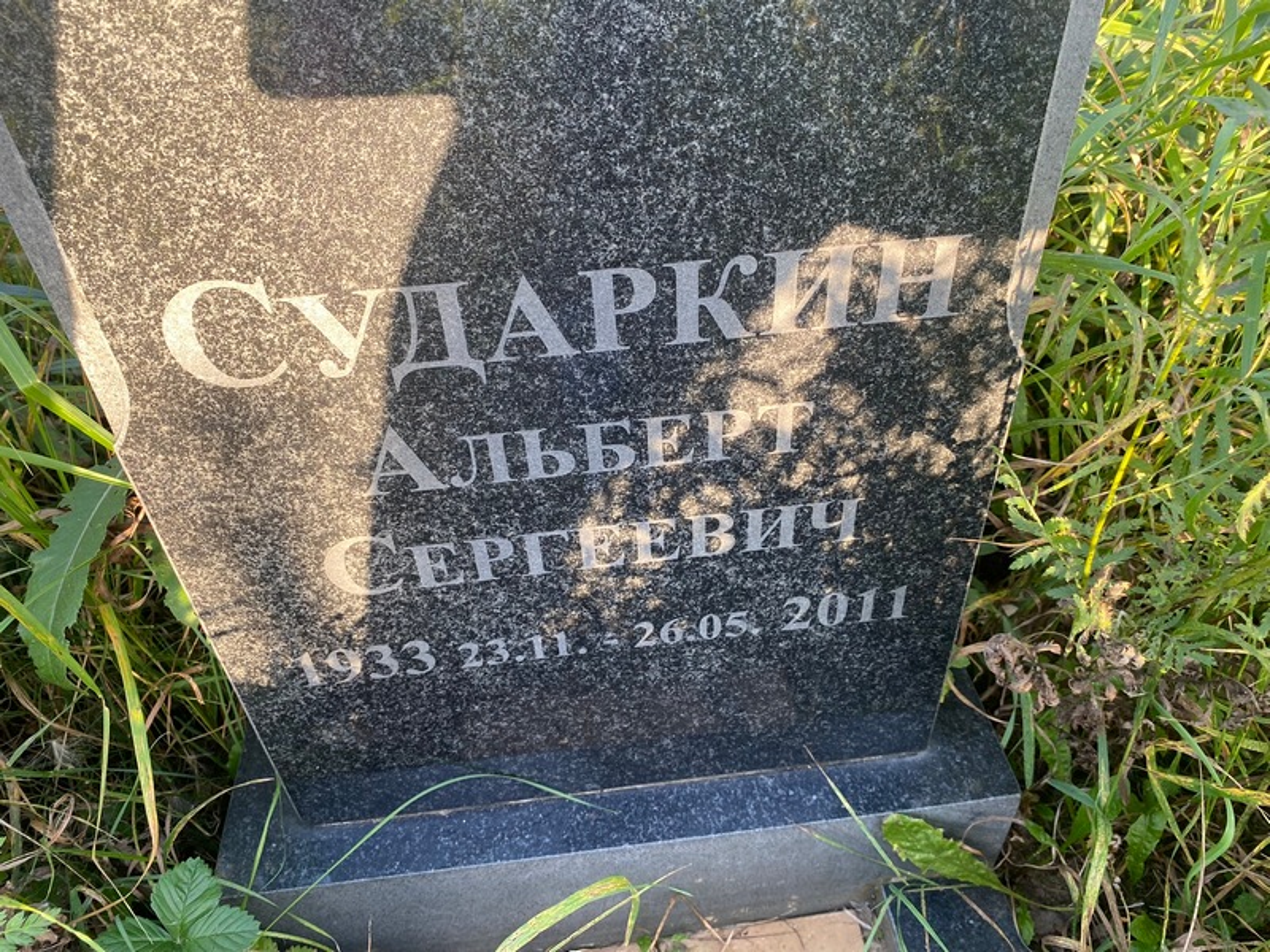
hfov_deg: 67.3
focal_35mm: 26
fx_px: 954
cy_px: 476
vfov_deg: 53.1
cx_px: 635
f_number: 1.8
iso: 64
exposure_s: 1/121
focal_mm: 4.25
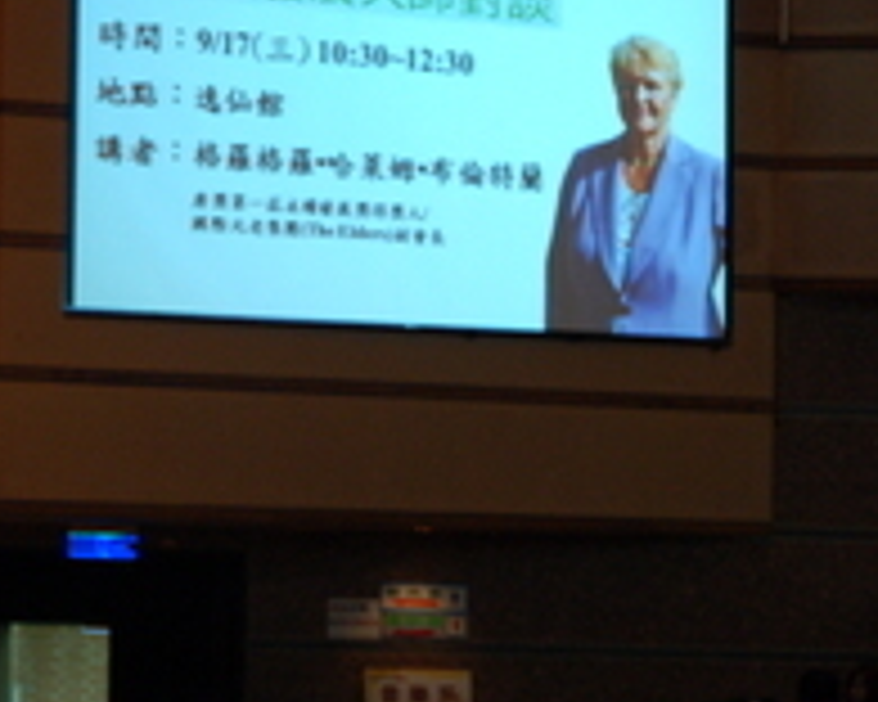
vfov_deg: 10.7
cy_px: 263
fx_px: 3742
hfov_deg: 13.3
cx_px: 189
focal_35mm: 144
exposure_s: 1/30
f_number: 4.2
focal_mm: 50
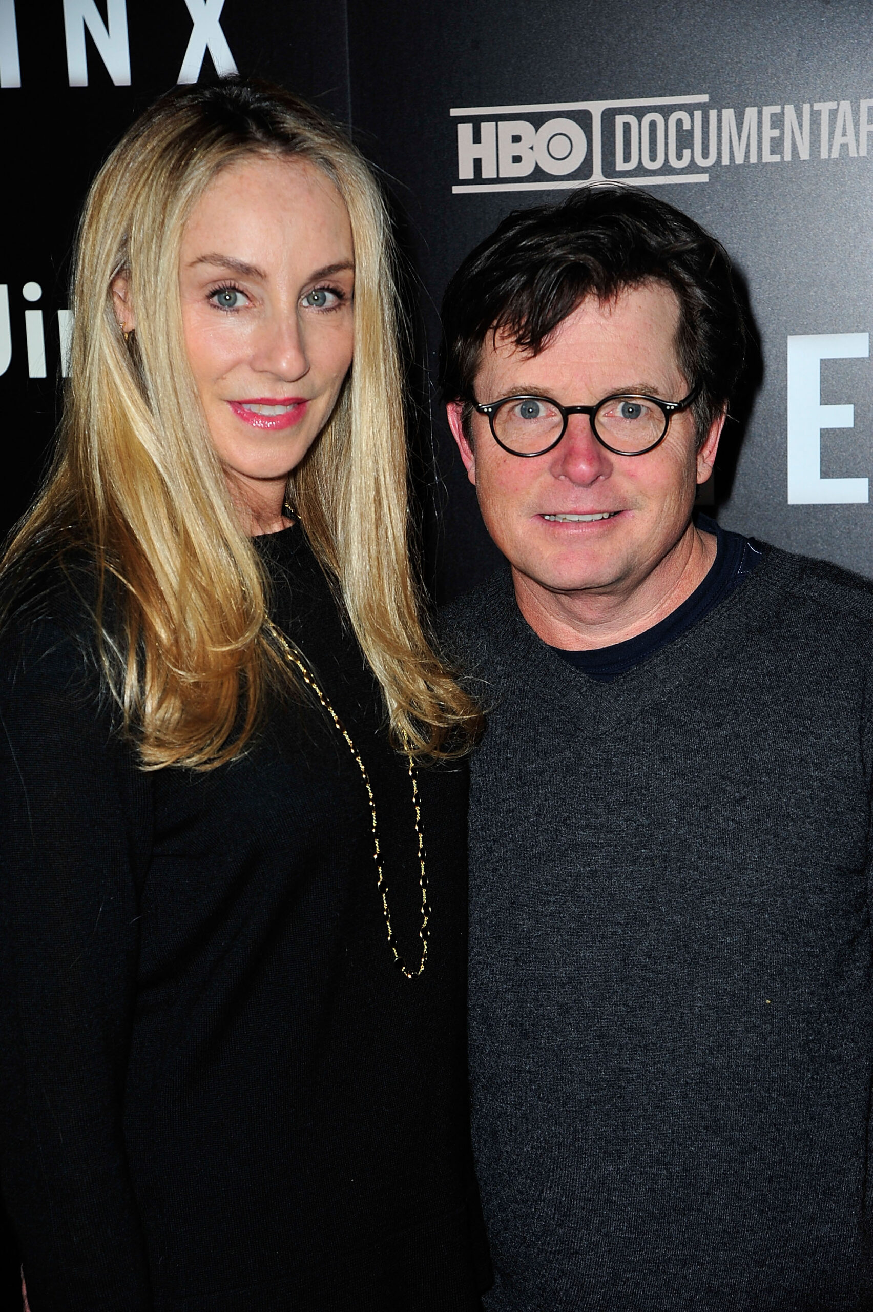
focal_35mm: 82
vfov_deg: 24.8
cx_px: 436
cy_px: 656
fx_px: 2986
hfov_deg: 16.6
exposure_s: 1/160
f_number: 7.1
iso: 400
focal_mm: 82
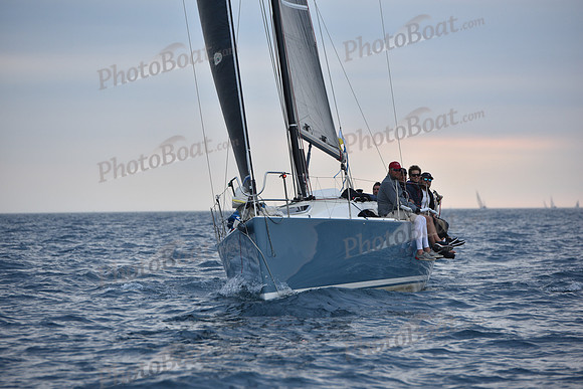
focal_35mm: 200
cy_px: 194
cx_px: 292
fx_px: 3239
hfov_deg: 10.3
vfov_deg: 6.9
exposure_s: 1/640
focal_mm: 200
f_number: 5.6
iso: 400
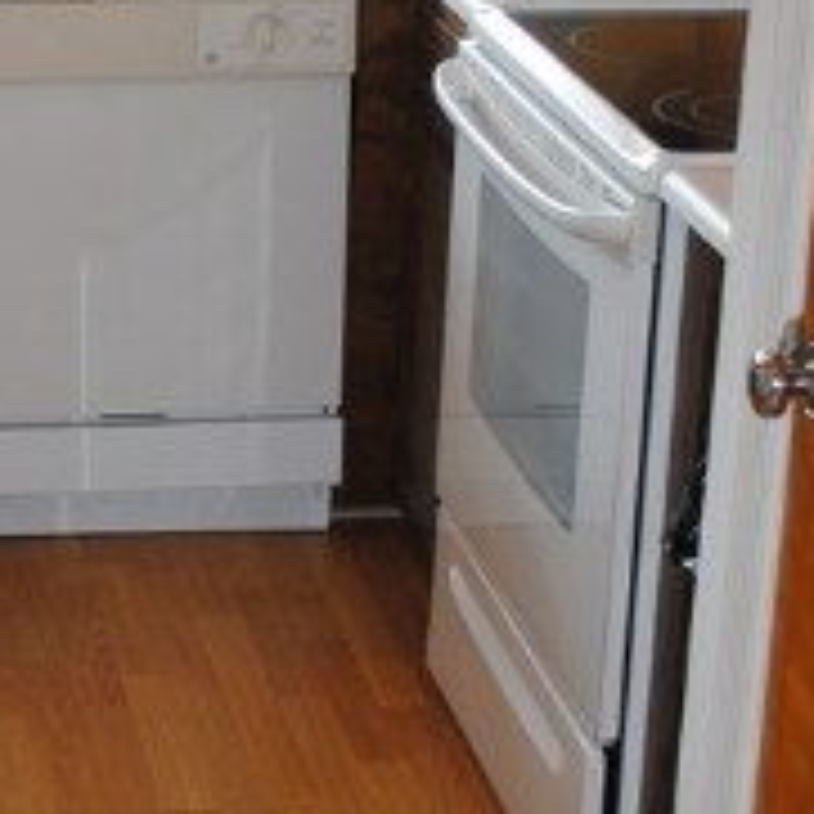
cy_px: 274
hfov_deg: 14.4
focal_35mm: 119
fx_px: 3166
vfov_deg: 14.6
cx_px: -36
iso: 200
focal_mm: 22
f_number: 3.8
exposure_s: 1/60
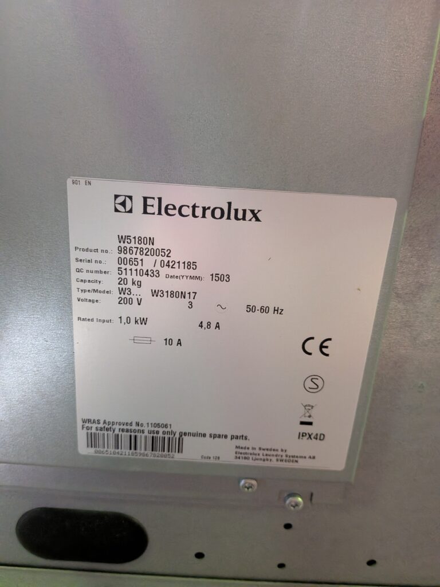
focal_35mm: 24
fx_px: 407
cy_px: 294
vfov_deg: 71.6
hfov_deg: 56.8
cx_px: 220
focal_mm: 4.53
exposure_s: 1/120
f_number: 1.7
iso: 2046
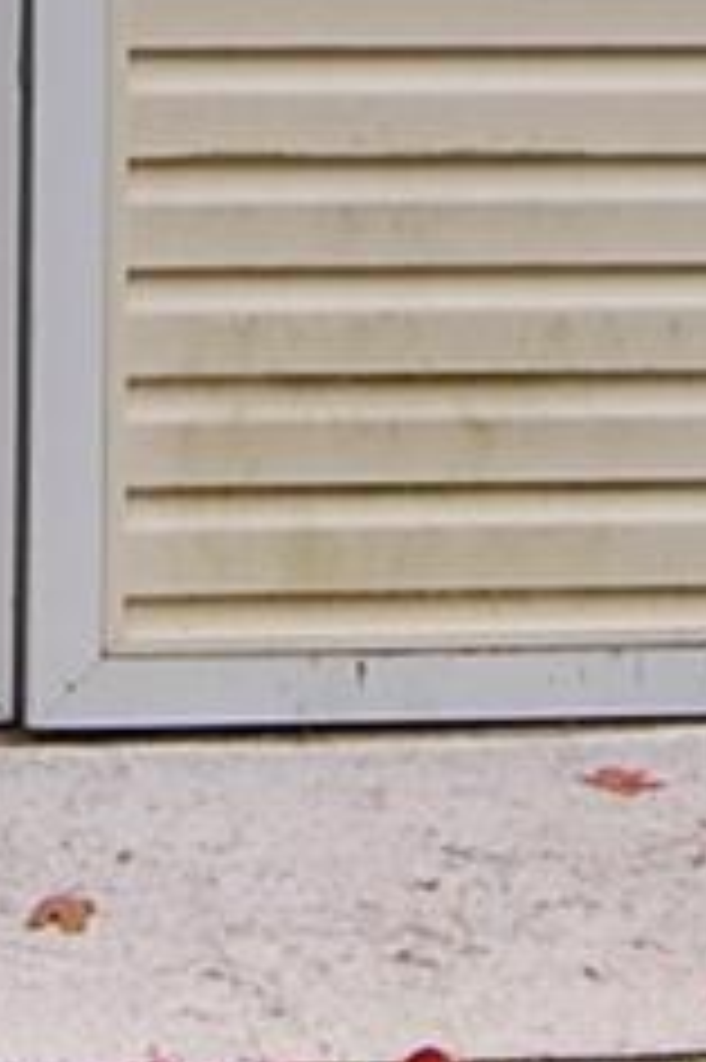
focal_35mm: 338
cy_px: -747
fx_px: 9957
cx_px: 9
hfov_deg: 4.1
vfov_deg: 6.0
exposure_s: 1/200
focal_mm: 26
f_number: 7.1
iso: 200
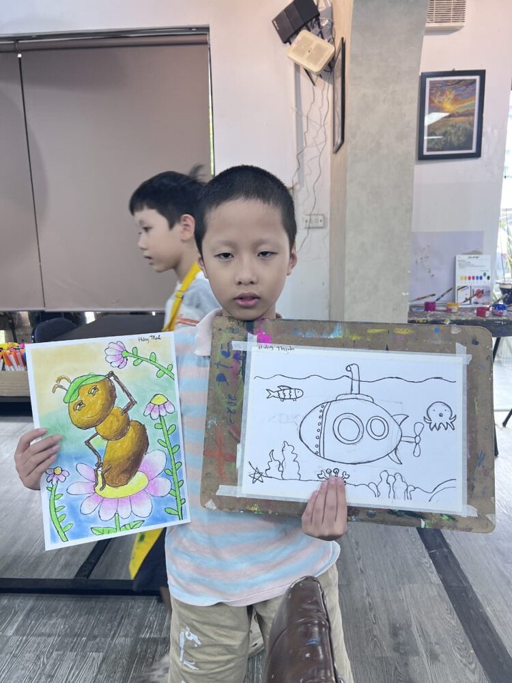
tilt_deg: -11.0
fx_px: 513
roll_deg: +1.1
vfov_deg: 67.3
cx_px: 256
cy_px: 342
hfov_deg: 53.1
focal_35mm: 26
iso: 125
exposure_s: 1/111
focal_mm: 5.7
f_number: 1.5
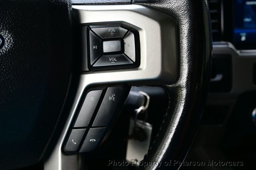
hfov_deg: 51.3
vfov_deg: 35.5
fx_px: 267
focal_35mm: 38
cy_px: 85
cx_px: 128
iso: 125
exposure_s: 1/40
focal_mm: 25
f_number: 4.2
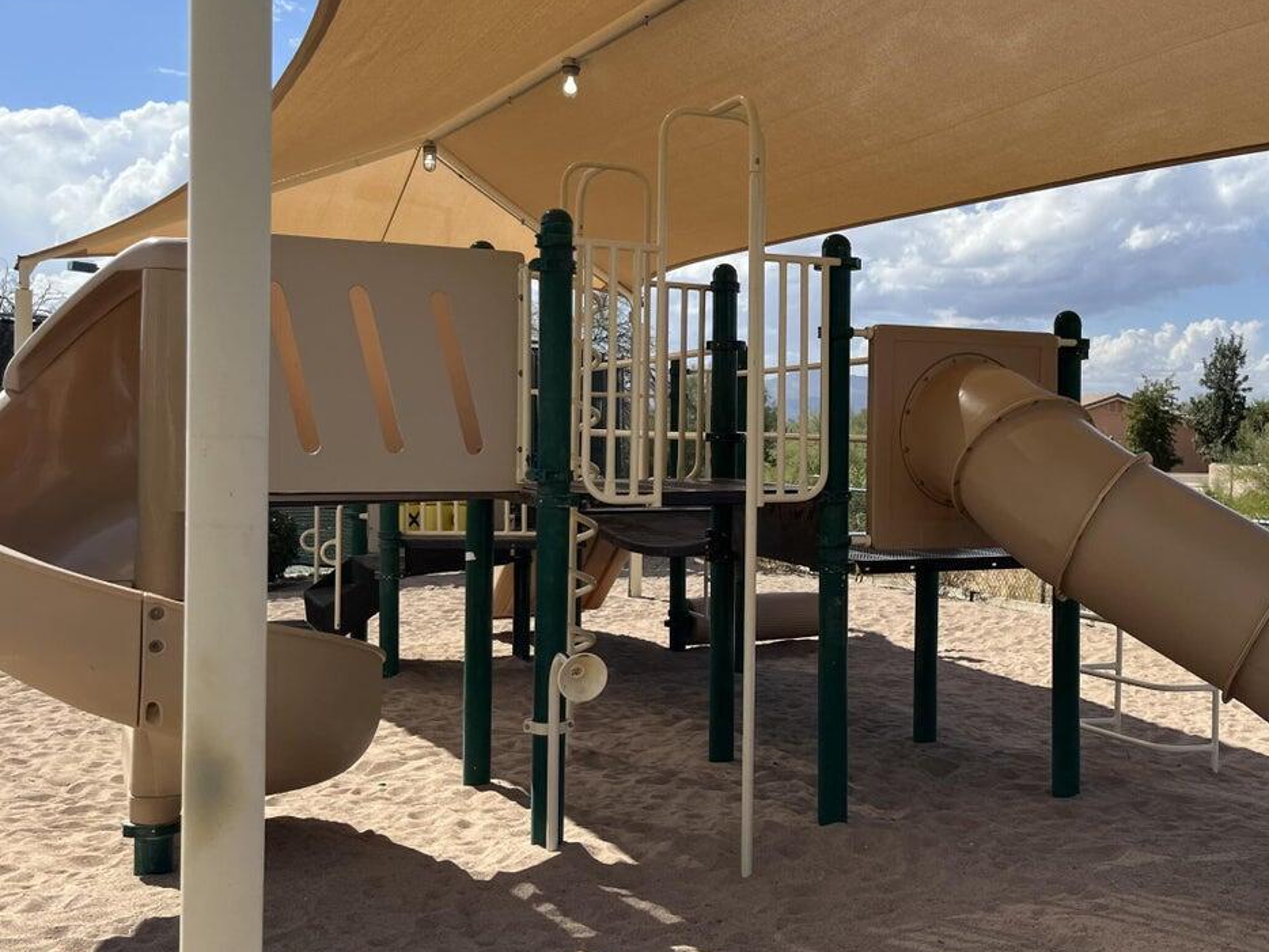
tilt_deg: +1.0
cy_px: 466
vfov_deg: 37.7
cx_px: 797
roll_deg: -2.2
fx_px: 1393
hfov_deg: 48.5
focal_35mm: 38
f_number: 1.6
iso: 50
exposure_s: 1/3623
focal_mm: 5.1
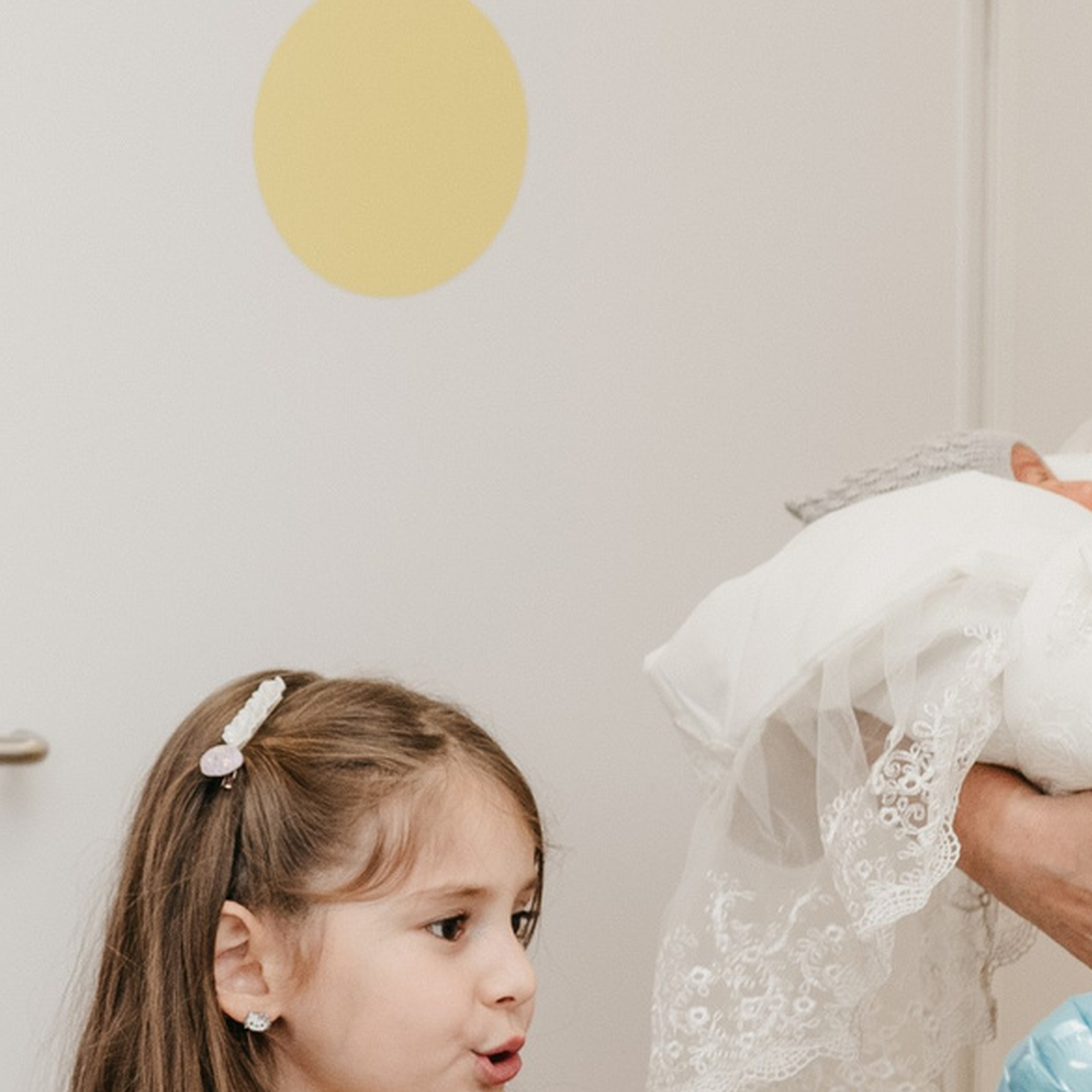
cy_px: 589
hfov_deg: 11.7
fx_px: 4711
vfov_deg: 13.2
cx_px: -1157
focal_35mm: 132
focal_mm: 35
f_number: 4
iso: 500
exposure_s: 1/160
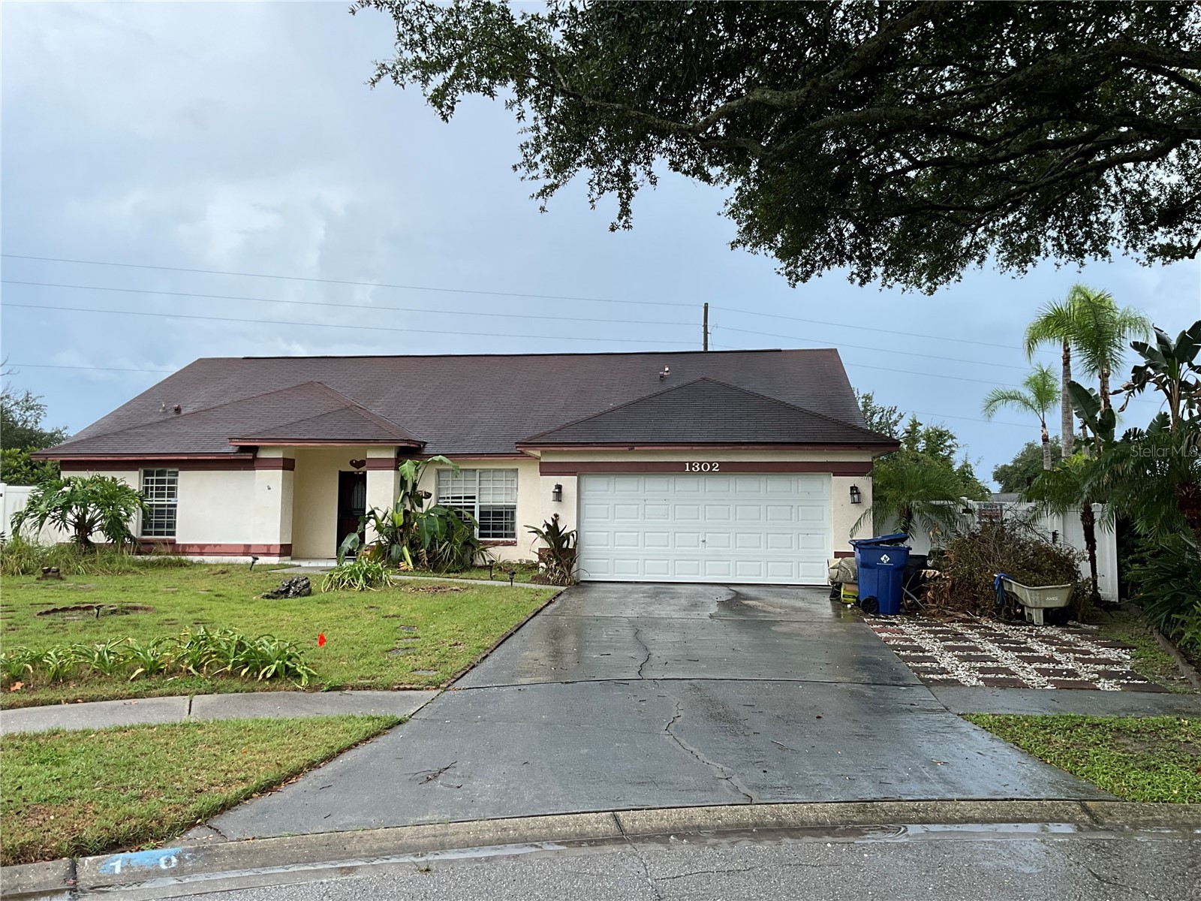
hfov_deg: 61.7
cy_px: 450
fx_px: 1006
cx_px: 600
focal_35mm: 29
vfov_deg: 48.2
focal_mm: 3
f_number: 1.8
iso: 25
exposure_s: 1/739
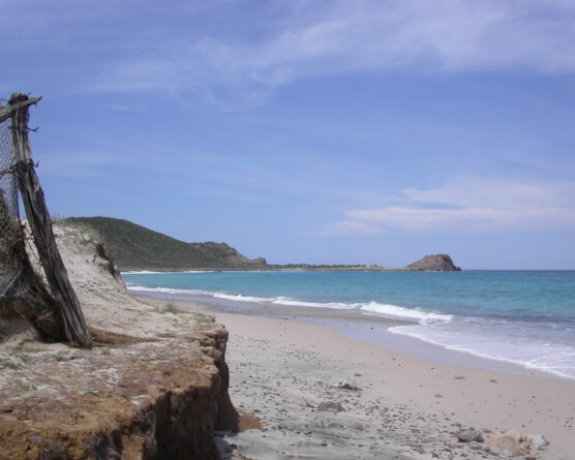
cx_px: 302
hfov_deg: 45.8
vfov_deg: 37.3
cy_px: 229
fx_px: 681
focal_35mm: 40
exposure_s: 1/750
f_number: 8
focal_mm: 7.8
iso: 100
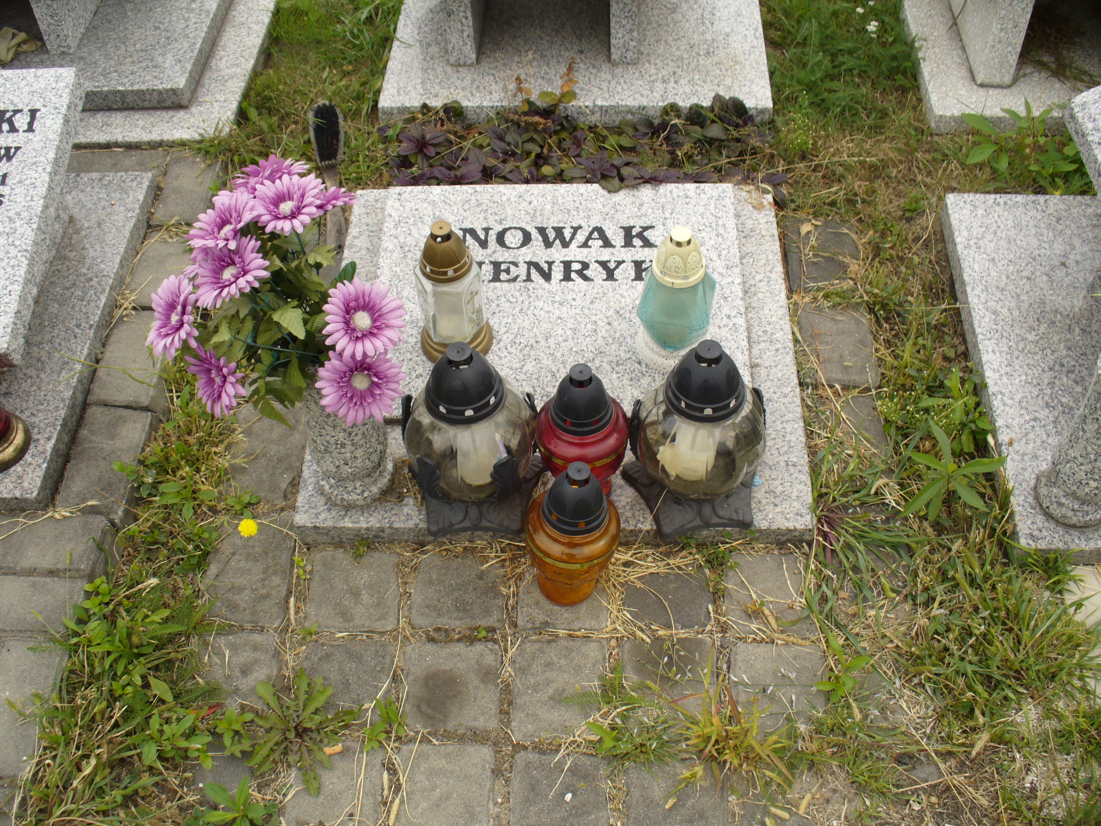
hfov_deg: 50.1
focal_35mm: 37
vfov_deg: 38.7
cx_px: 550
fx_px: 1177
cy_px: 413
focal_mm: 6.1
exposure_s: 1/160
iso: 80
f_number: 5.6
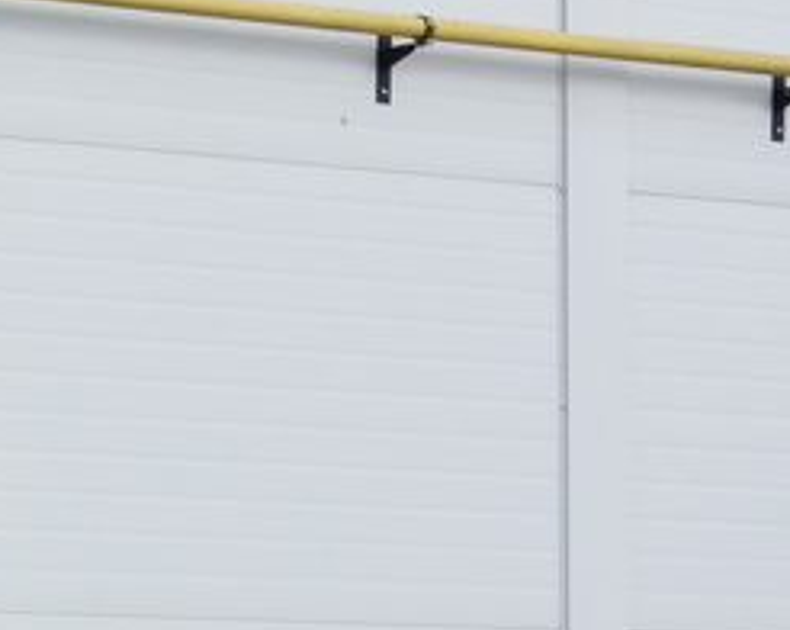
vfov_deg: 6.1
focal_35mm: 249
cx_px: -790
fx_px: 5813
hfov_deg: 7.5
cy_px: 1135
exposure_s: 1/125
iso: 125
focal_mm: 34
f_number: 10
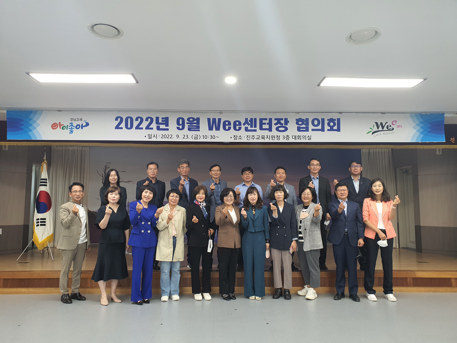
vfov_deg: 53.1
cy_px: 172
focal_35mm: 26
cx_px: 228
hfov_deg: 67.3
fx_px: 343
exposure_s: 1/40
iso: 160
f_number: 2.4
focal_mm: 4.3
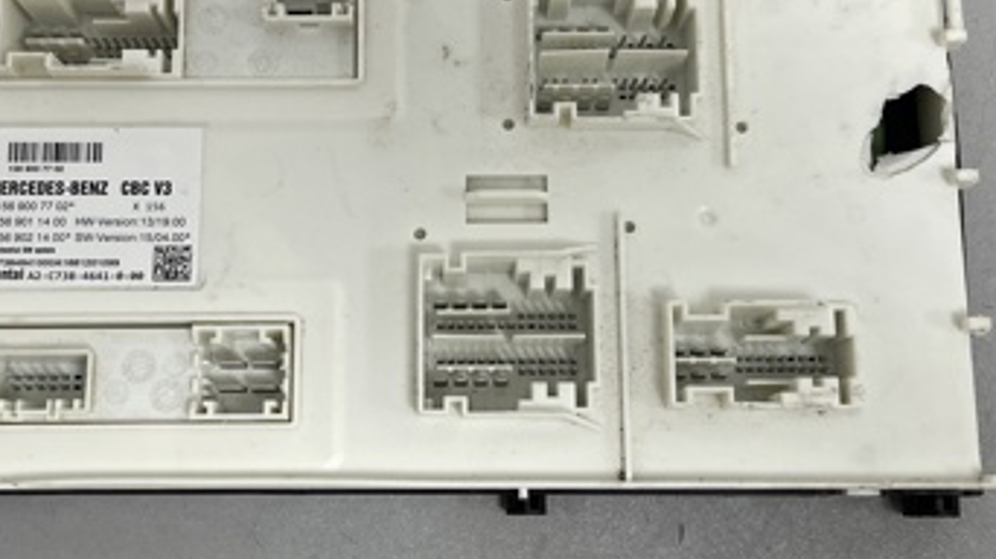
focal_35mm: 51
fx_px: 1346
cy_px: 221
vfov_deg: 23.4
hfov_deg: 40.5
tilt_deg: -78.4
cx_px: 437
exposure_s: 1/100
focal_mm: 5.1
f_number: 1.6
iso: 80
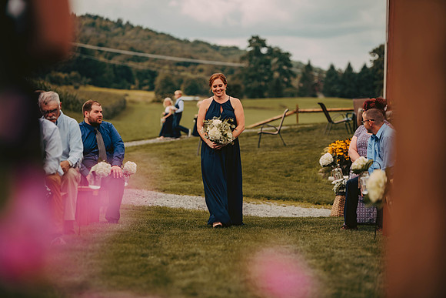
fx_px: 1611
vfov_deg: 10.6
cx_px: 223
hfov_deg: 15.8
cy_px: 149
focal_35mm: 130
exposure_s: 1/1600
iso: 200
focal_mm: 130
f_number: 2.8
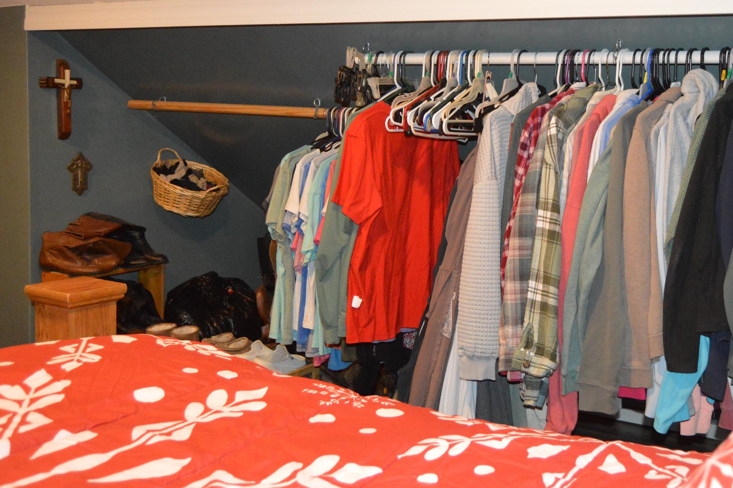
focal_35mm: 39
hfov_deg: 48.8
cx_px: 486
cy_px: 194
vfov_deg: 34.0
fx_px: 793
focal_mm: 18
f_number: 3.5
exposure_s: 1/100
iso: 3200
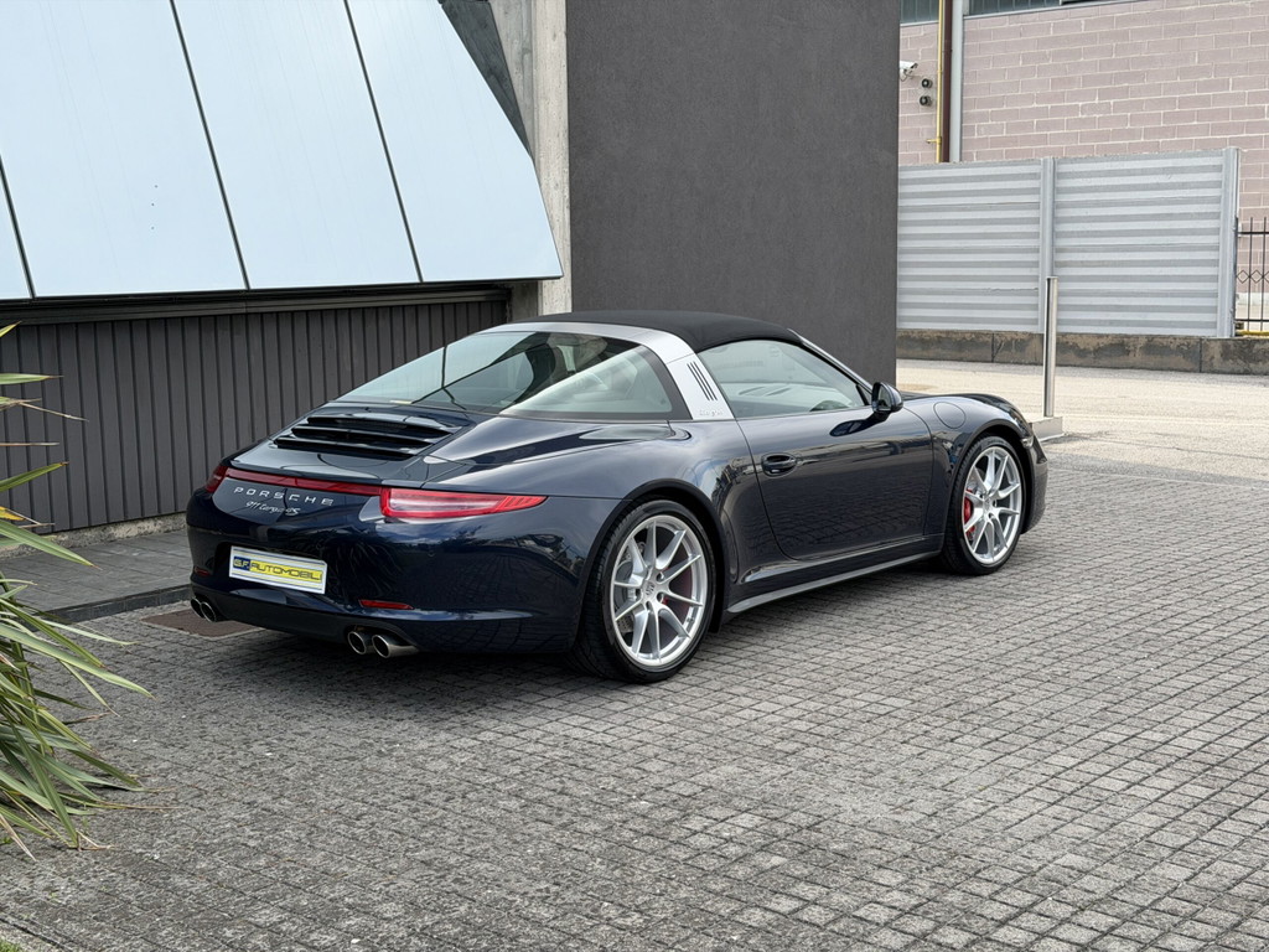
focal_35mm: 48
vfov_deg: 30.3
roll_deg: +0.1
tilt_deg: -7.9
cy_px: 476
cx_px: 634
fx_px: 1760
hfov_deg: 39.7
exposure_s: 1/1000
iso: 64
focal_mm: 6.76
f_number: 1.78
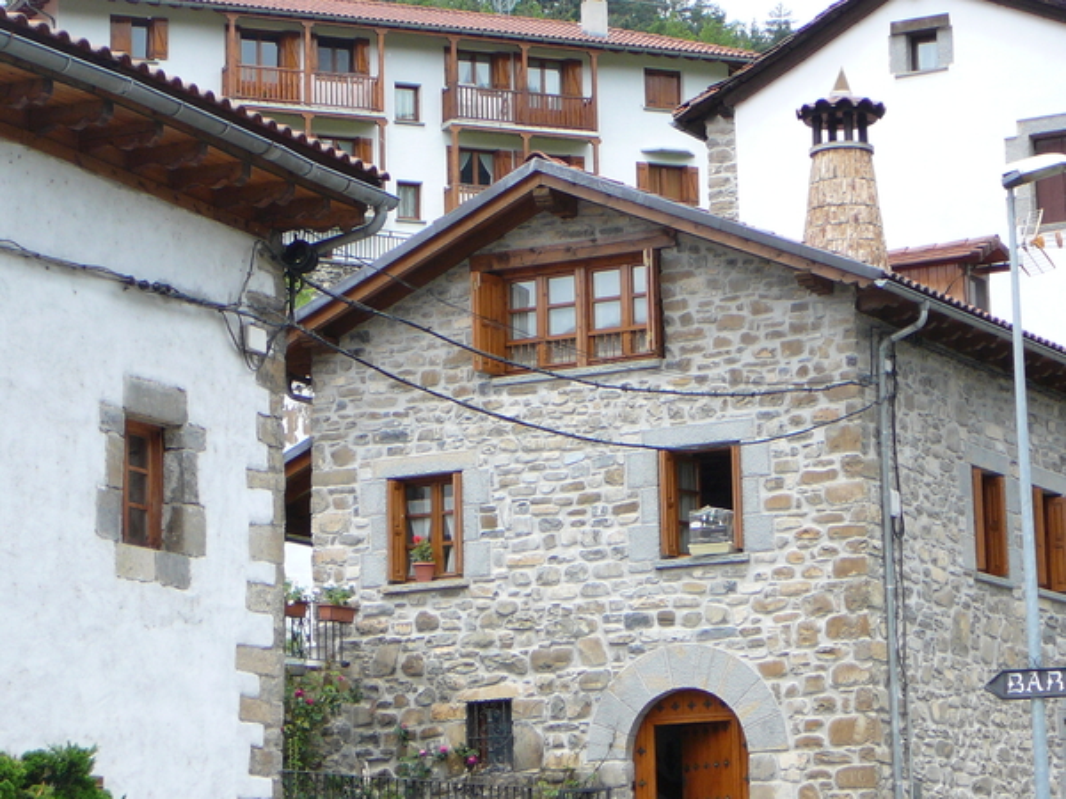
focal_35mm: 109
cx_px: 533
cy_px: 400
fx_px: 3357
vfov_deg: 13.6
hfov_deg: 18.0
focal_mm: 13
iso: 80
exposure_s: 1/400
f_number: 3.8
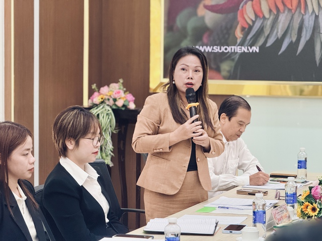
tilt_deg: -3.7
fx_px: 1116
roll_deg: -1.1
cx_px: 161
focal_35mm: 120
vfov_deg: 12.3
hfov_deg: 16.4
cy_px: 120
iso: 400
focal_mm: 15.66
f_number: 2.8
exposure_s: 1/100
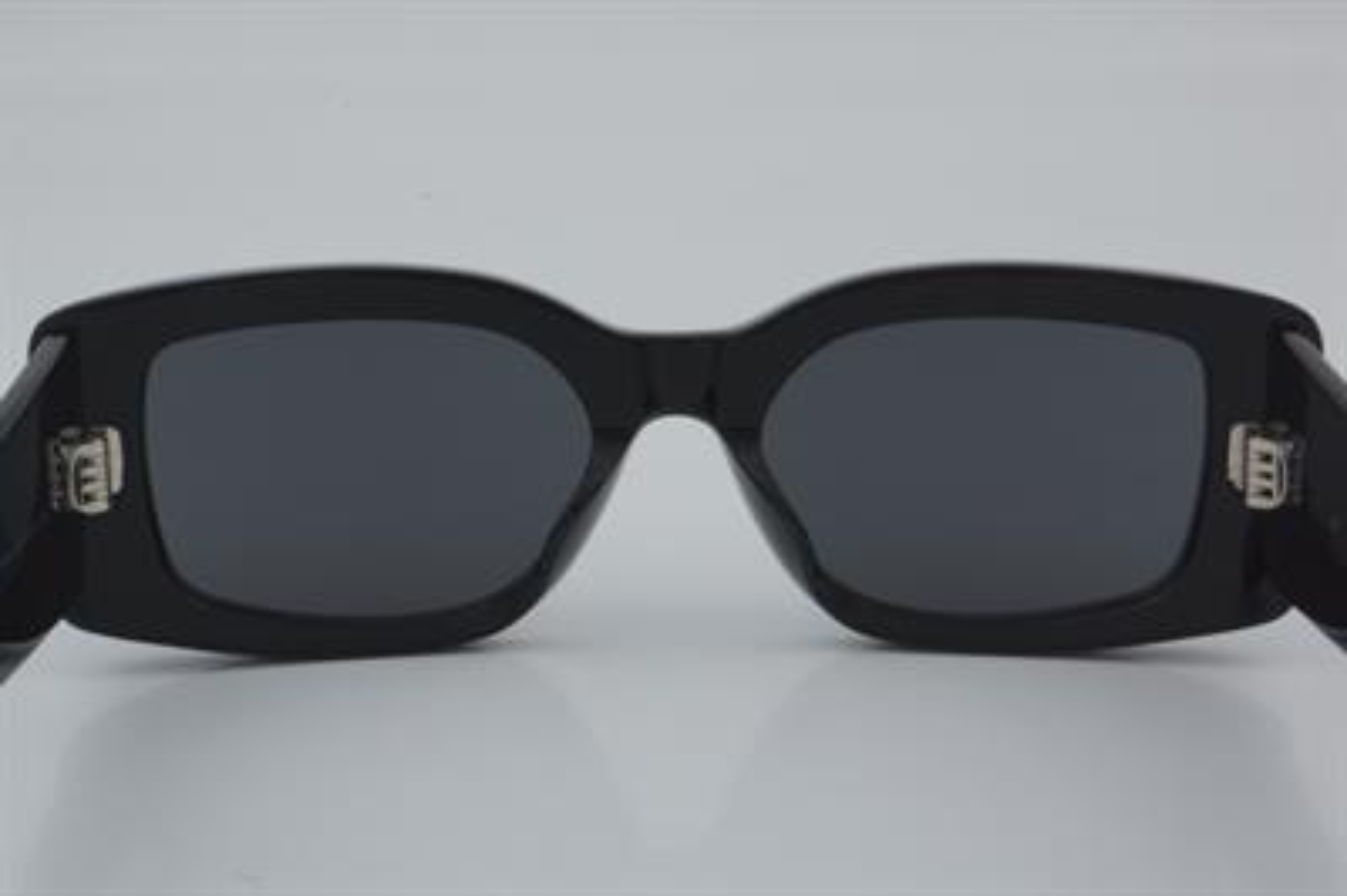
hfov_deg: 27.0
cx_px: 674
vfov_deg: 18.2
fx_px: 2804
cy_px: 448
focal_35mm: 75
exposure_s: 1/4
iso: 100
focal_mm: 50
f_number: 32
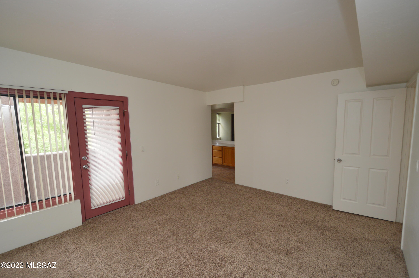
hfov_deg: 100.4
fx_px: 174
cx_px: 210
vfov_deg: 77.2
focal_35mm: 15
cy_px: 139
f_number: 4
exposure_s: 1/60
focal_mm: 10
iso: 400
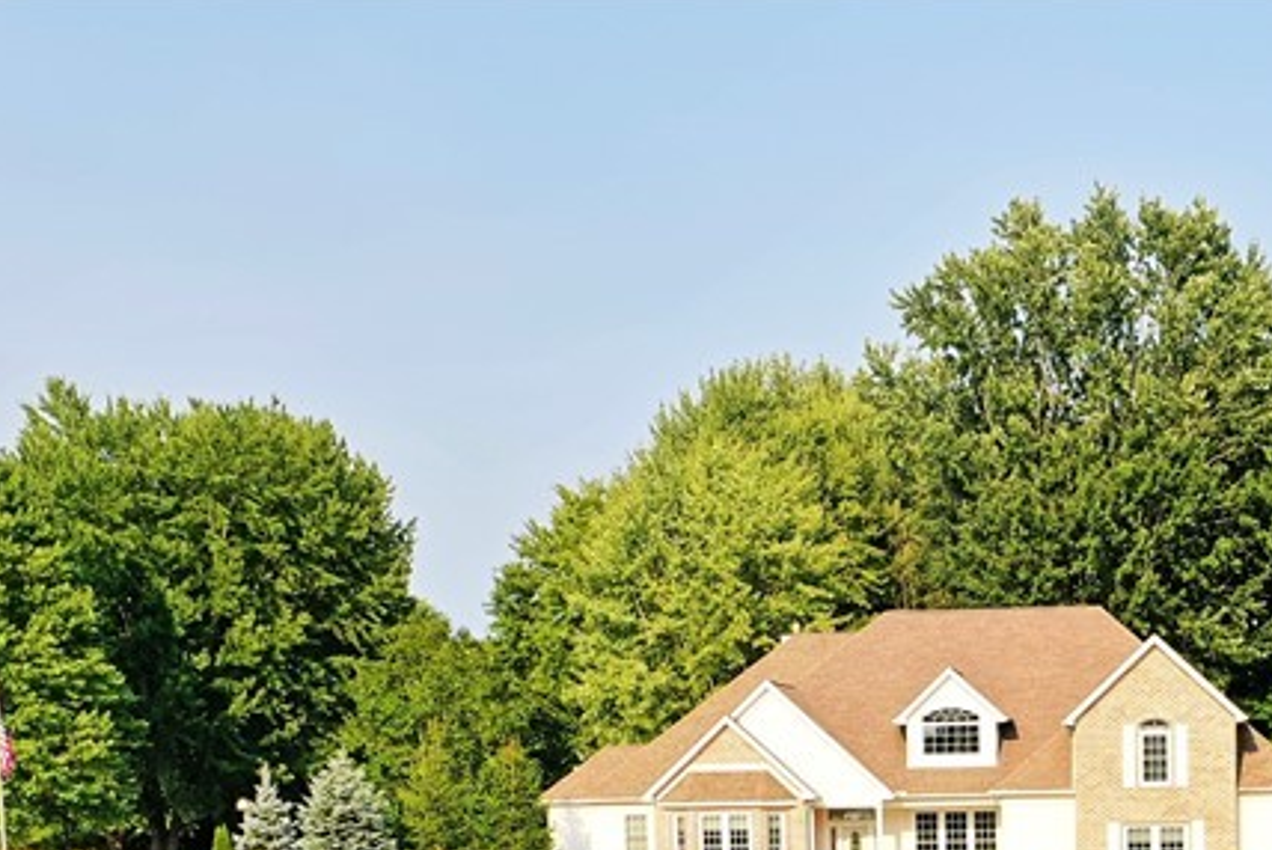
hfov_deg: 28.1
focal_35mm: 71
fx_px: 2510
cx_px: 930
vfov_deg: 18.1
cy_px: 1067
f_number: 5
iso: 100
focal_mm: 10.26
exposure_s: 1/320
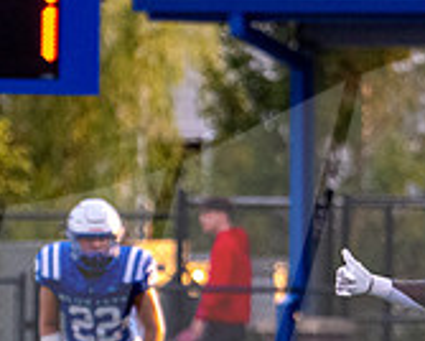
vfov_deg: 0.9
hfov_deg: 1.1
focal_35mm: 1690
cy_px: 368
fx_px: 21282
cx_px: 403
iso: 2000
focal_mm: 340
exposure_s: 1/1000
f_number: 5.6
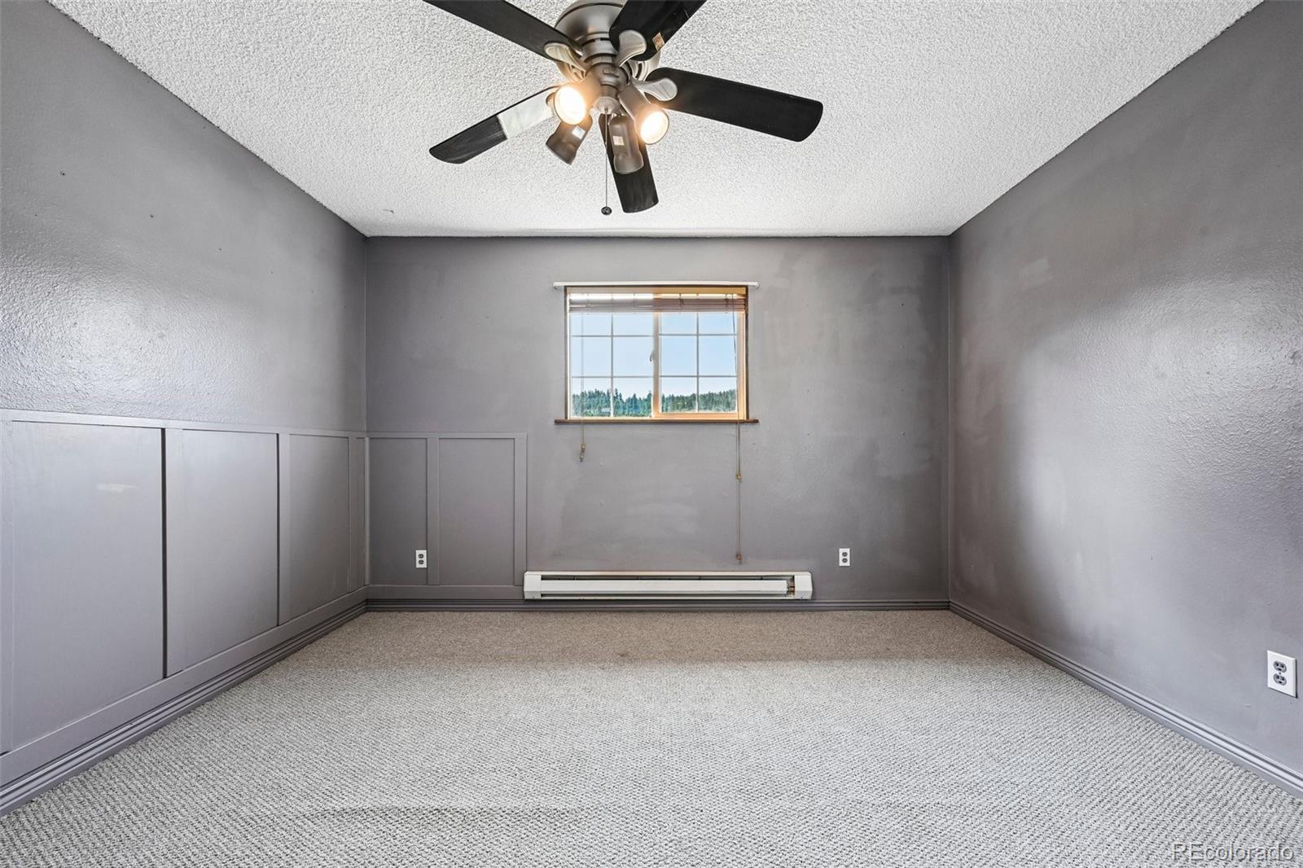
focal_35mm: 14
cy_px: 434
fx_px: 507
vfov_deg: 81.2
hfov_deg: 104.3
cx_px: 652
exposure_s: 1/15
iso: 320
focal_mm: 14
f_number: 10
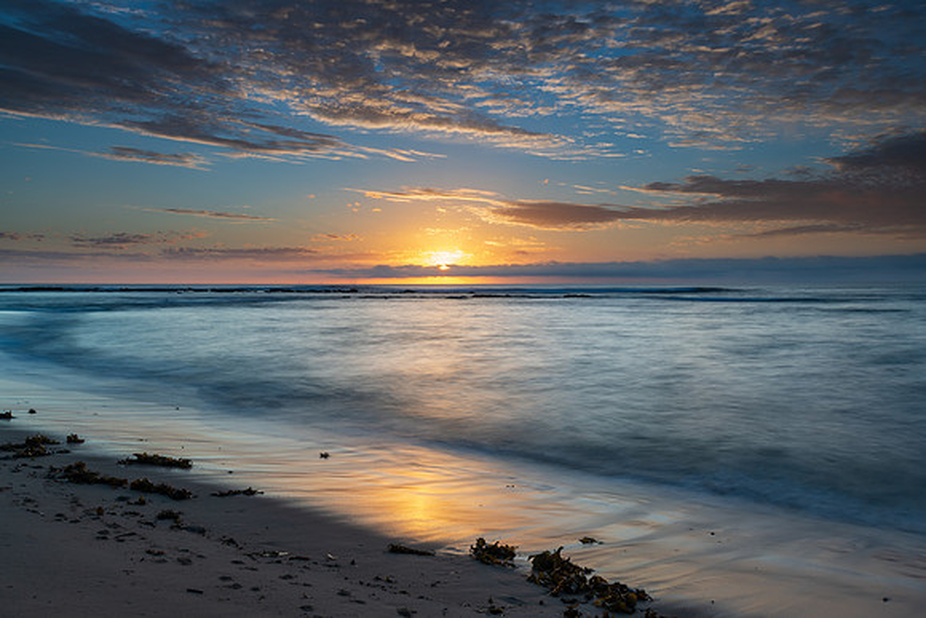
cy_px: 309
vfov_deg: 41.1
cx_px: 463
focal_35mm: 32
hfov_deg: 58.6
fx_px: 824
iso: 31
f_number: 18
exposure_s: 5
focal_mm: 32
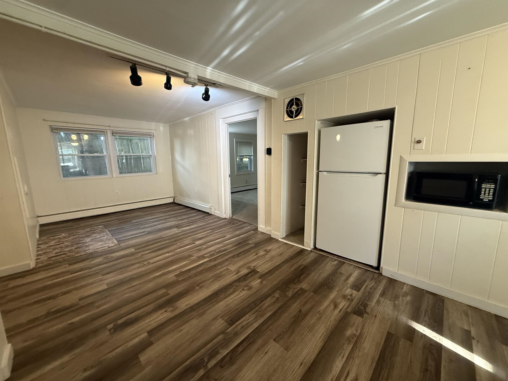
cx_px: 254
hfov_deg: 102.1
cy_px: 190
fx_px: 205
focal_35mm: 14
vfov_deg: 85.7
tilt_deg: -8.3
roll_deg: +1.5
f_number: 2.2
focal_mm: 2.22
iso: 320
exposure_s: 1/60
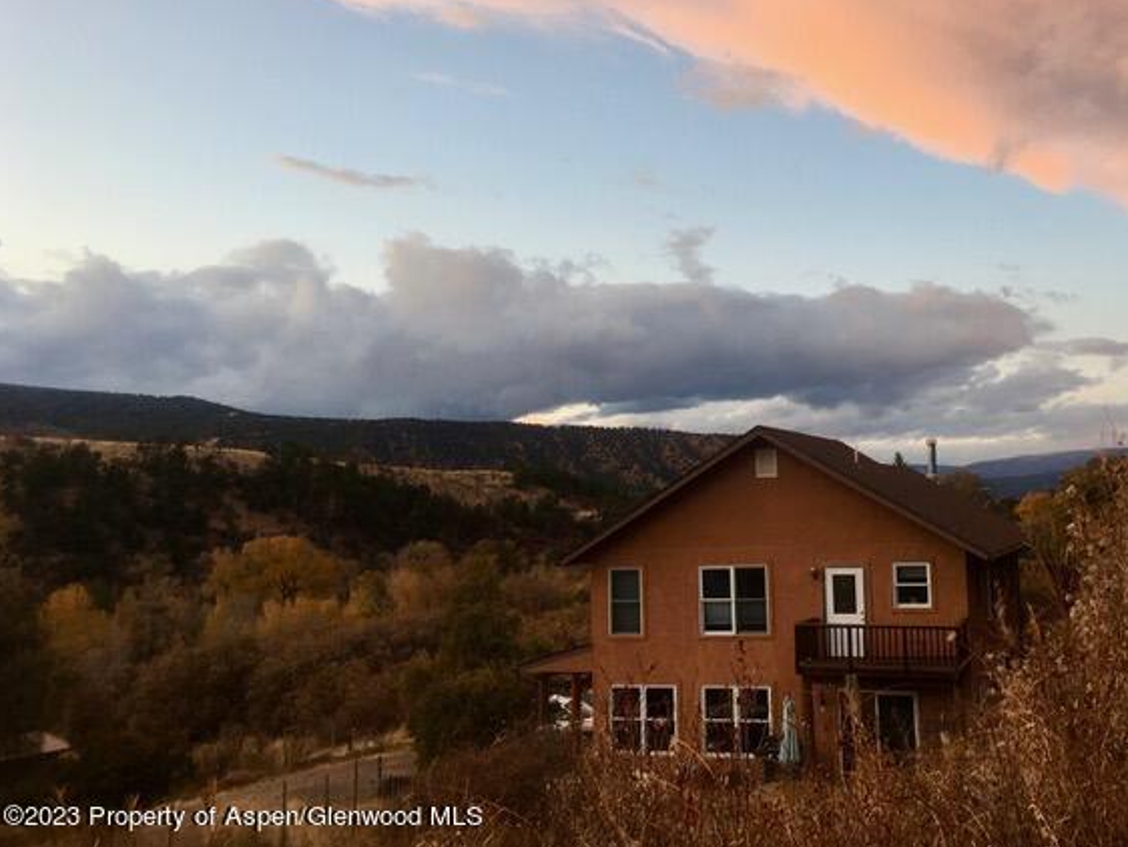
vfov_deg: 42.9
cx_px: 634
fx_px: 1076
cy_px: 377
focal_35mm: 33
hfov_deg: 55.2
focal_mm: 4.15
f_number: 2.2
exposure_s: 1/60
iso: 25
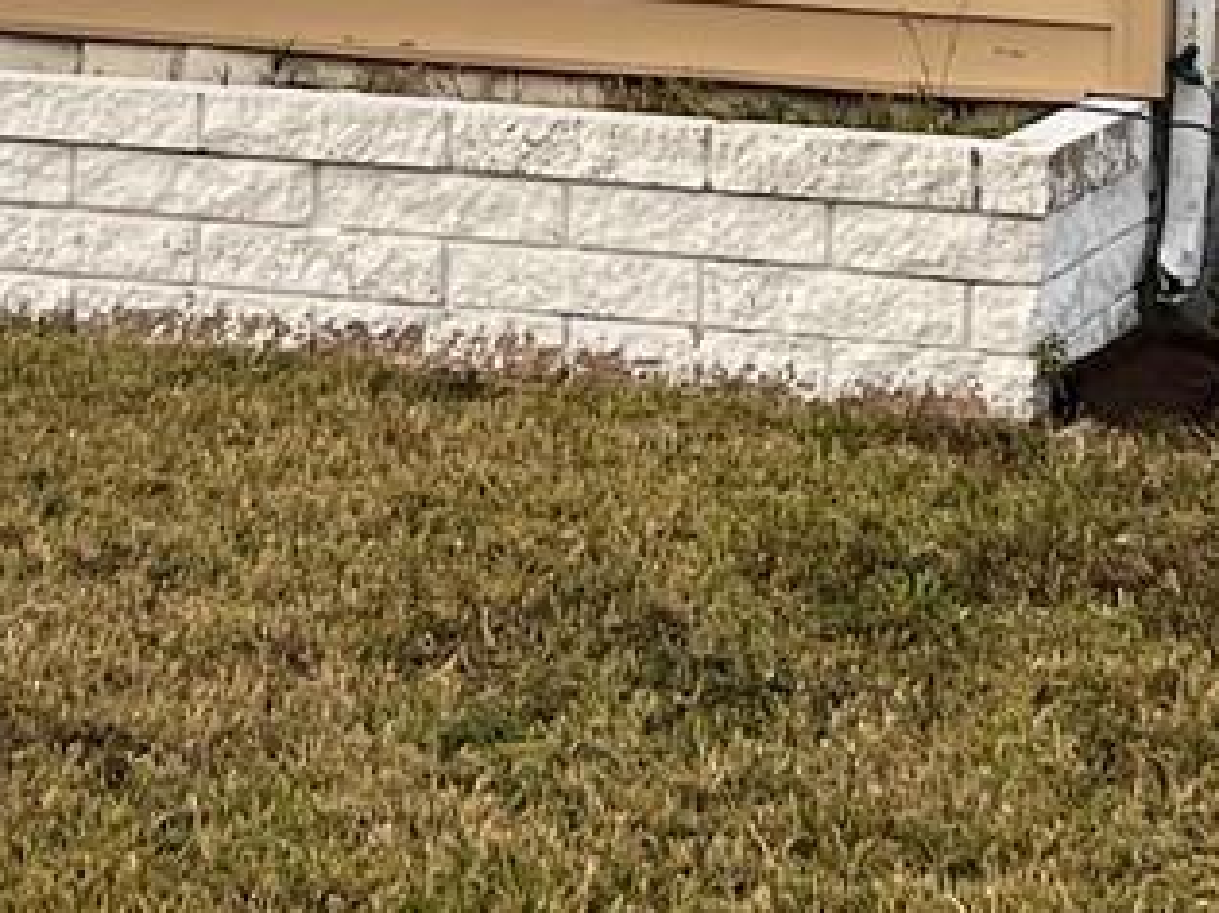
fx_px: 4647
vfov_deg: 10.9
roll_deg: -1.8
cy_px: -340
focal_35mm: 132
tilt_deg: -1.6
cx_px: 399
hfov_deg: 14.9
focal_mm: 5.1
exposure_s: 1/390
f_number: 1.6
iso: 50
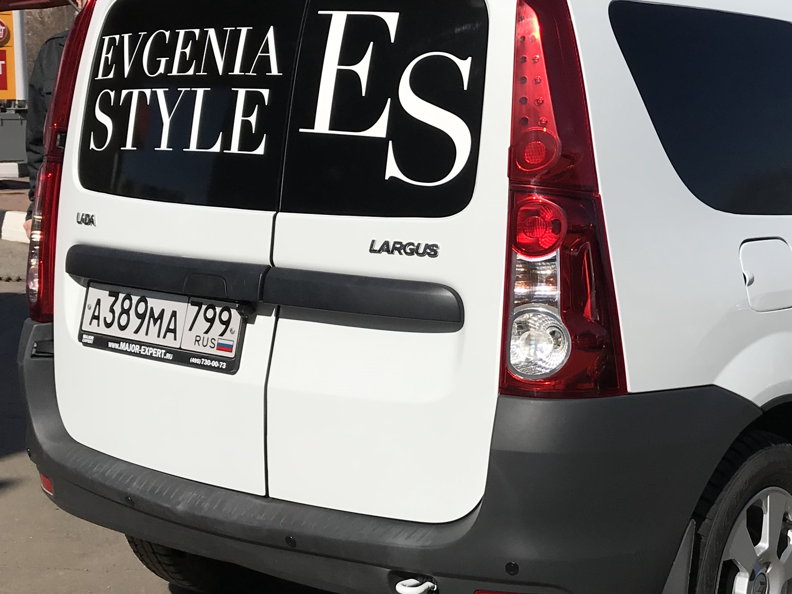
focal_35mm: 63
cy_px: 282
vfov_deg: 23.3
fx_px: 1441
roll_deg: +1.0
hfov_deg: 30.3
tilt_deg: -5.4
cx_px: 574
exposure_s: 1/4566
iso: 20
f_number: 1.8
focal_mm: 3.99
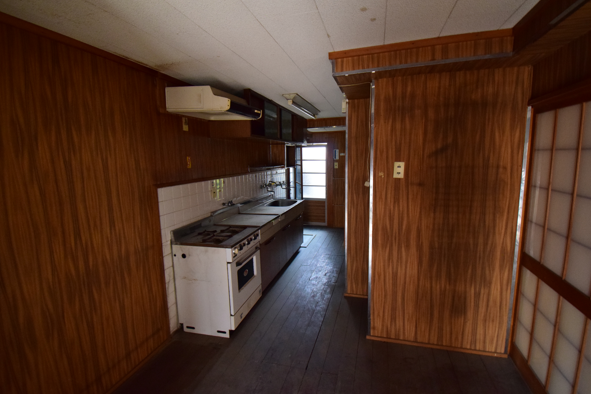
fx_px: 263
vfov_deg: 73.7
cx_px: 295
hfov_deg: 96.7
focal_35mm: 16
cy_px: 194
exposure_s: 1/8
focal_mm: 10
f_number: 6.7
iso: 1600
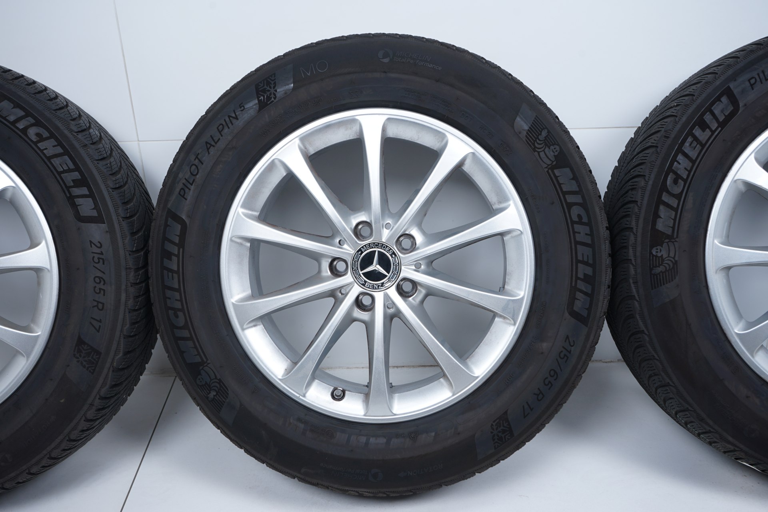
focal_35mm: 36
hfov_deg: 53.1
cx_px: 384
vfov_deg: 36.9
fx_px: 768
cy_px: 256
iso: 200
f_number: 8
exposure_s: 1/125
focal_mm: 36
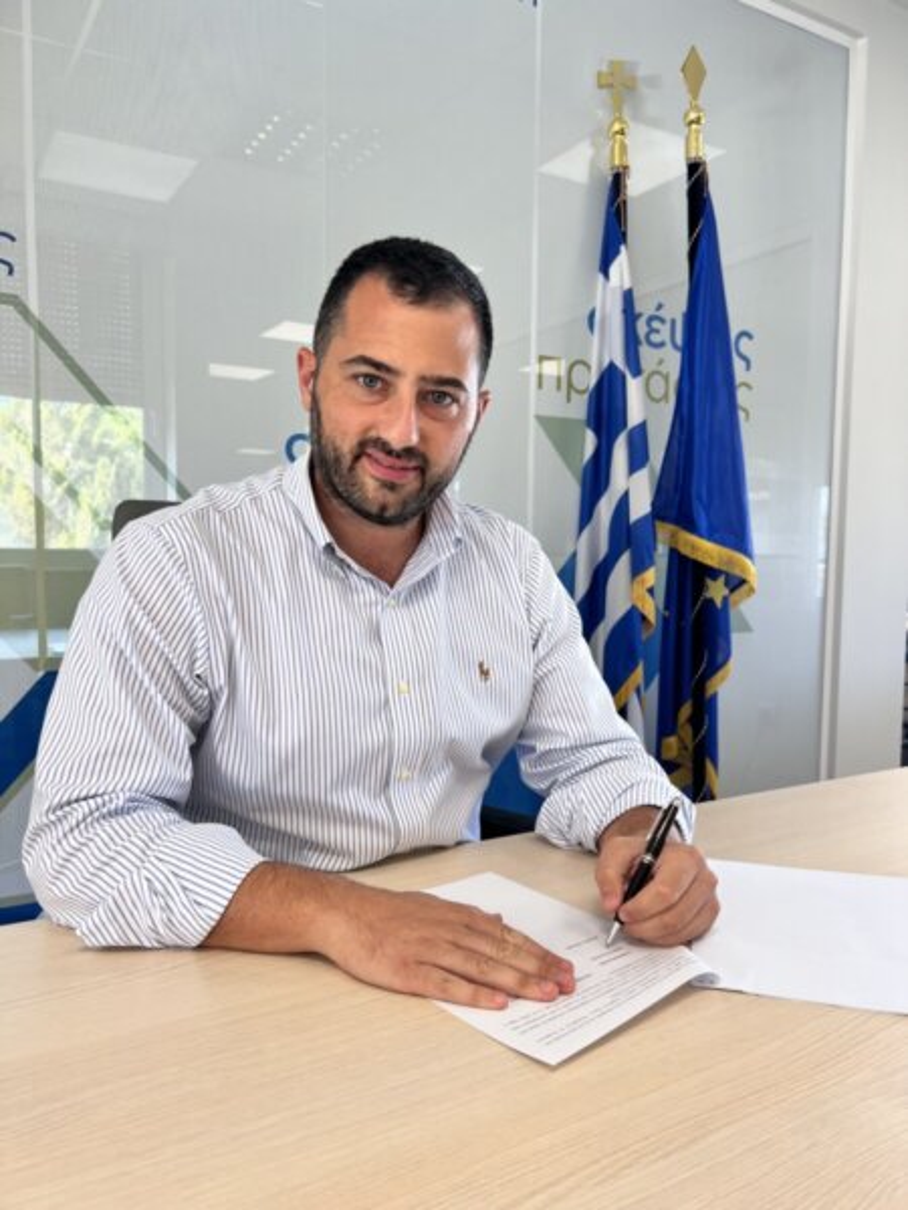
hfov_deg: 53.1
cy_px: 605
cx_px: 454
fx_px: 909
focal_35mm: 26
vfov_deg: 67.3
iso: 64
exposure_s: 1/100
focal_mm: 5.7
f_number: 1.5
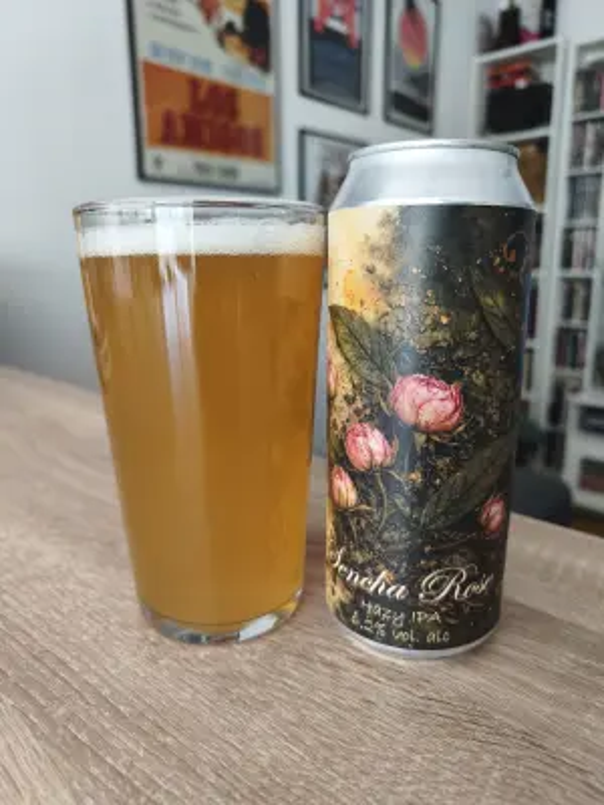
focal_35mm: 23
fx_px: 535
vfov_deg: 73.9
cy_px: 402
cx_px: 302
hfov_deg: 58.9
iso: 500
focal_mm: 6.06
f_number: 1.7
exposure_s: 1/50
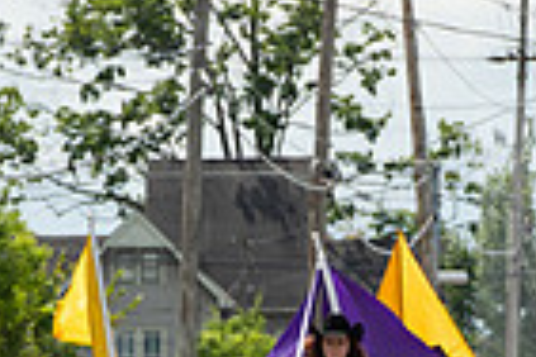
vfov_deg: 1.7
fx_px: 12238
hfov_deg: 2.5
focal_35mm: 822
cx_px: 361
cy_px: 549
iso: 250
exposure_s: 1/800
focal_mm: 200
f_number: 8
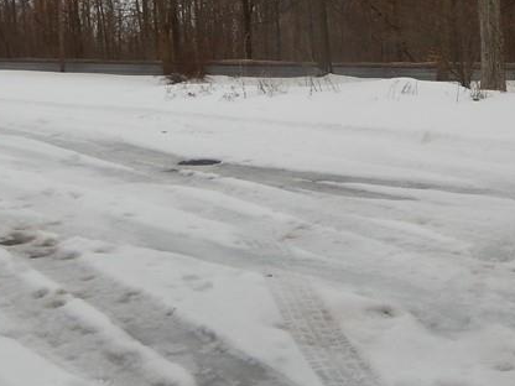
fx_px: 1027
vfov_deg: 20.8
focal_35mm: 69
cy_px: 32
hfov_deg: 27.9
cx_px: 361
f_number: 3.6
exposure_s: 1/500
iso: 125
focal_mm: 5.1
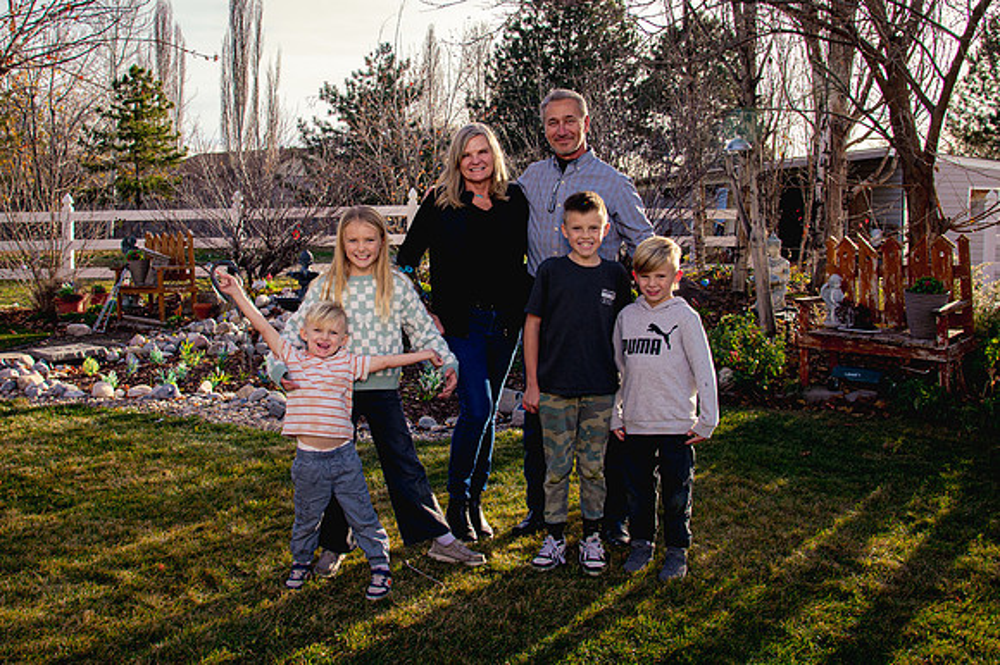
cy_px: 287
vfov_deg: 37.0
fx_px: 993
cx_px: 443
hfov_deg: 53.3
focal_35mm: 36
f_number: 8
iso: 500
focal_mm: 24
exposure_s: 1/320
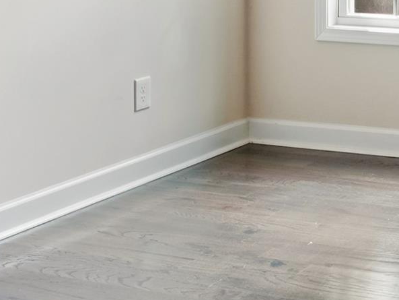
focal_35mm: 83
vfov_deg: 16.3
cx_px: 630
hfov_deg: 19.8
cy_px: -147
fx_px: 957
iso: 100
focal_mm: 17
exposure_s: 1.3
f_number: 8
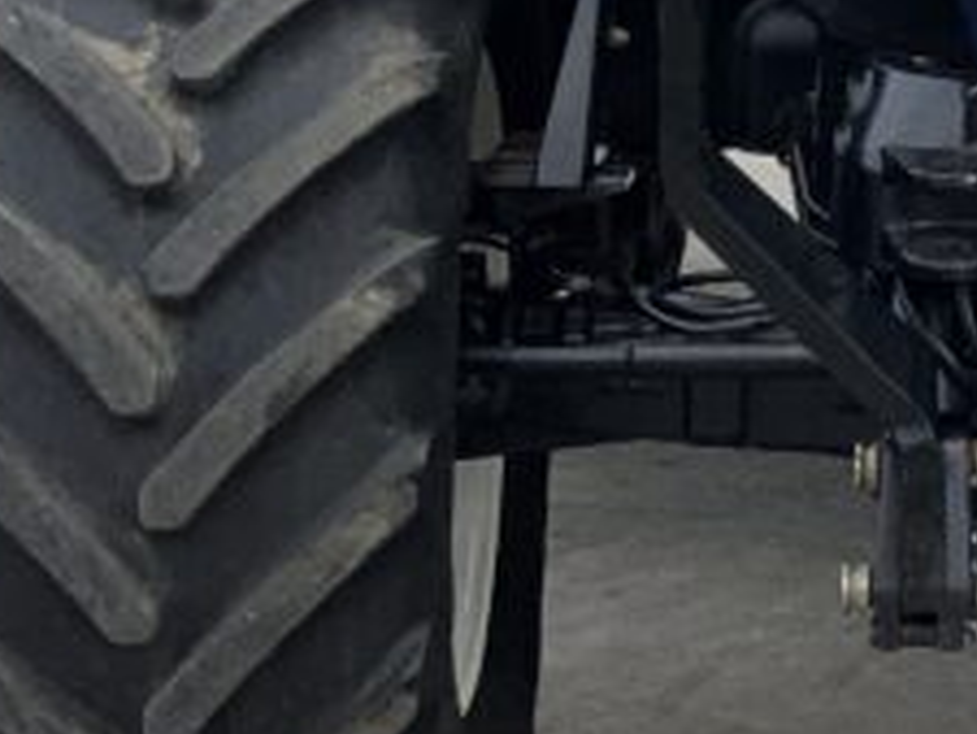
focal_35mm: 132
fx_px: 3728
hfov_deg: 14.1
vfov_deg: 10.9
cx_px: 1394
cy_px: -256
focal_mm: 3
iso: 16
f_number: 1.8
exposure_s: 1/524
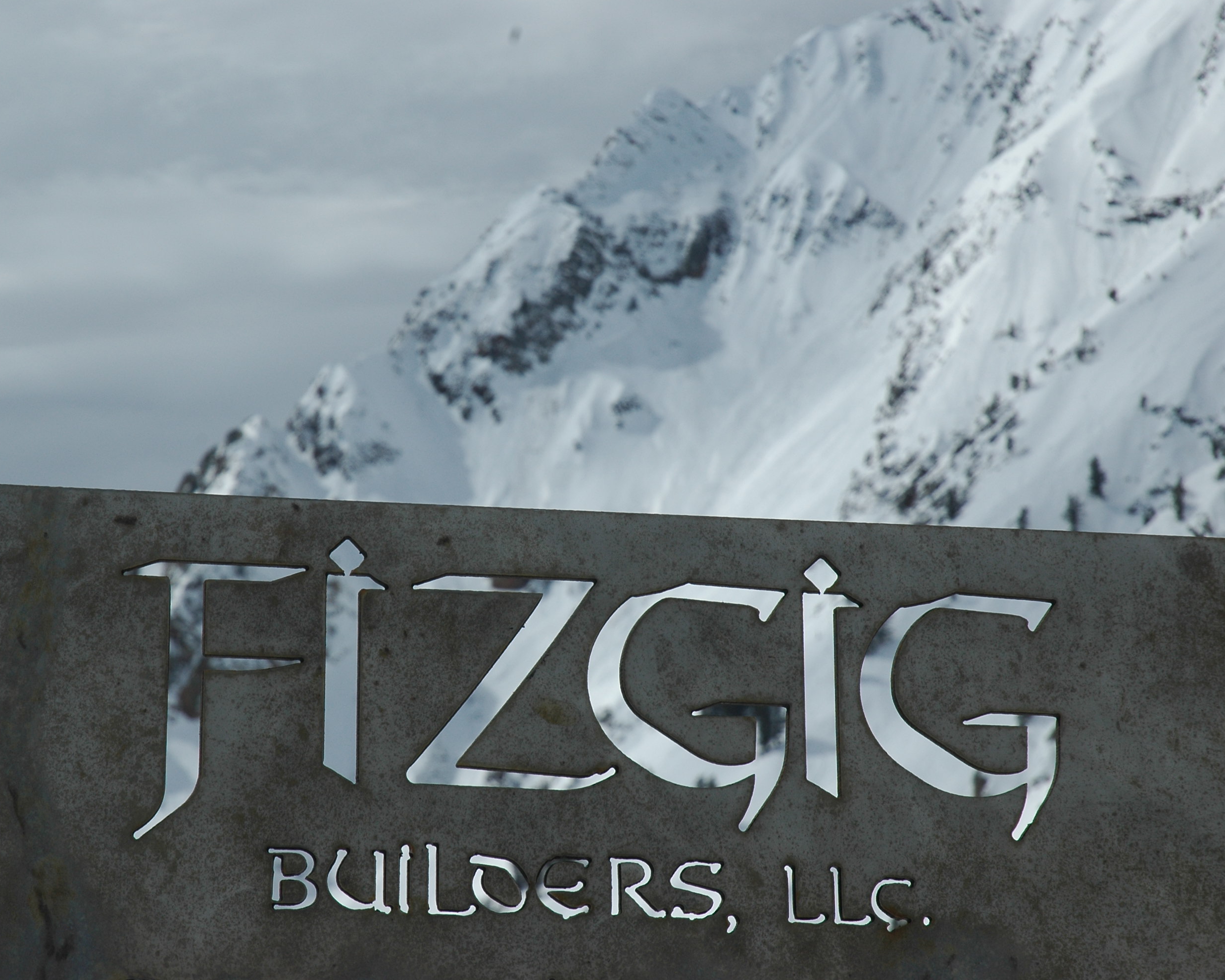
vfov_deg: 14.5
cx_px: 547
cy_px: 489
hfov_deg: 18.1
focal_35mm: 106
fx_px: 3843
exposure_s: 1/250
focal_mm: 62
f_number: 10
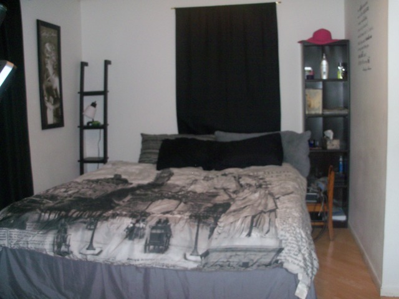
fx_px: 403
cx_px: 200
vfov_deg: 40.7
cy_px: 150
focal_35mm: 35
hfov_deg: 52.6
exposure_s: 1/30
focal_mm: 6.3
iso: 160
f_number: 3
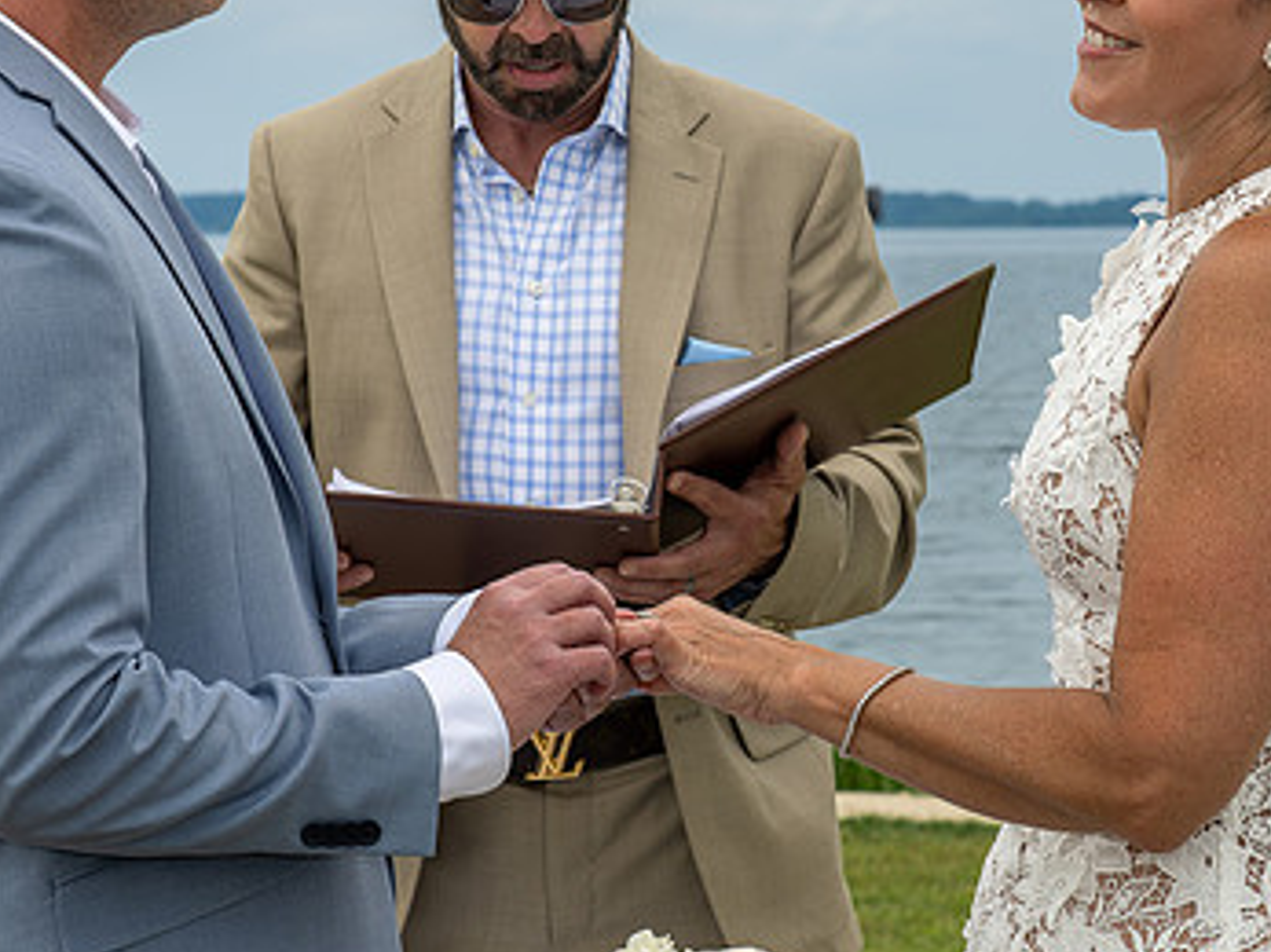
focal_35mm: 153
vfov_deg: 9.7
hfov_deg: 12.9
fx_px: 5616
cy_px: 276
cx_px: 720
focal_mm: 70
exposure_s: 1/250
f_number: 9
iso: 125
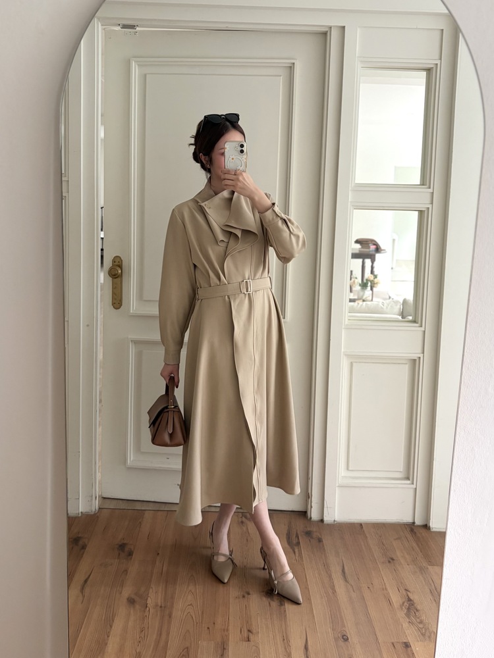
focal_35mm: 26
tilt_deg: -16.7
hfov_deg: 53.1
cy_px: 329
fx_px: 495
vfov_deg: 67.3
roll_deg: -0.9
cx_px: 247
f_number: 1.6
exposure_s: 1/60
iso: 200
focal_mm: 5.96
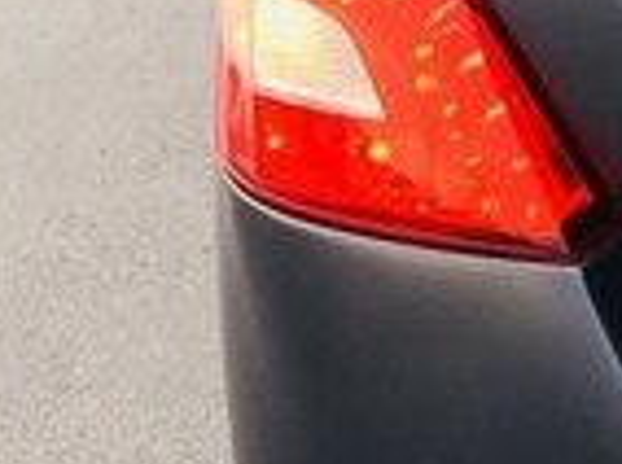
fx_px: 2422
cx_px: 1402
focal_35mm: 135
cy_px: -98
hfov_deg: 12.2
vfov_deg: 10.8
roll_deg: -0.6
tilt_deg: -19.8
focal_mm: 4.15
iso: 32
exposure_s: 1/50
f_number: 2.2
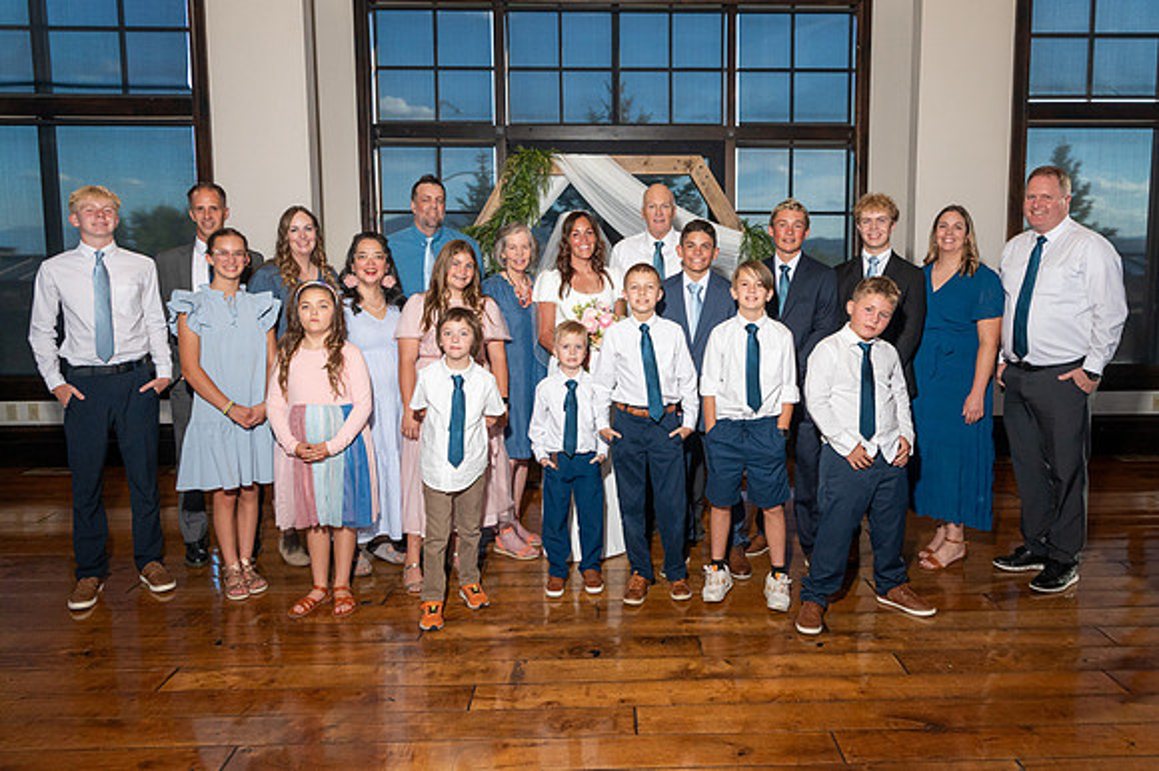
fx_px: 850
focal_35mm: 26
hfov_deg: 68.4
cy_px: 348
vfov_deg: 48.8
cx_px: 637
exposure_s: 1/160
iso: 3200
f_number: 8
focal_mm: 24
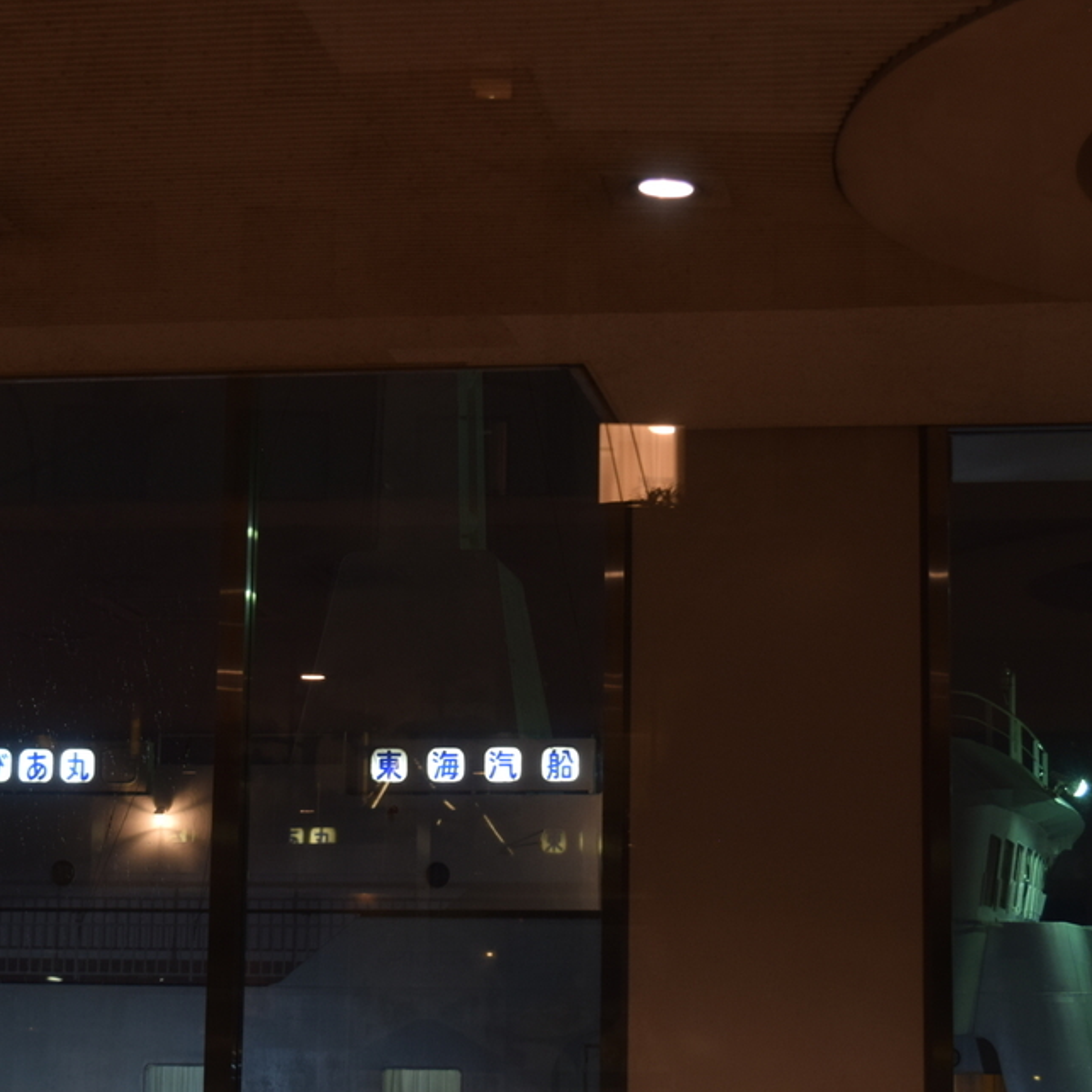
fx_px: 2891
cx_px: 540
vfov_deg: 21.4
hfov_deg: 21.4
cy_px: 576
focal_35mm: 81
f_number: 5.6
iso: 400
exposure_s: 1/8
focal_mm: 34
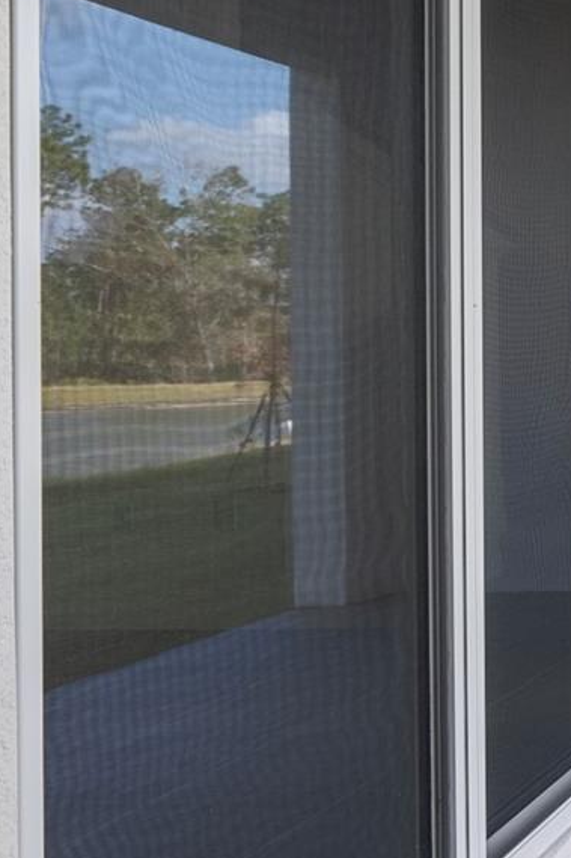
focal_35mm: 45
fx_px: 1071
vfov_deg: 43.4
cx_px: 1076
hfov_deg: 19.9
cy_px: 347
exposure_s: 1/50
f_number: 8
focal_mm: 16
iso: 100
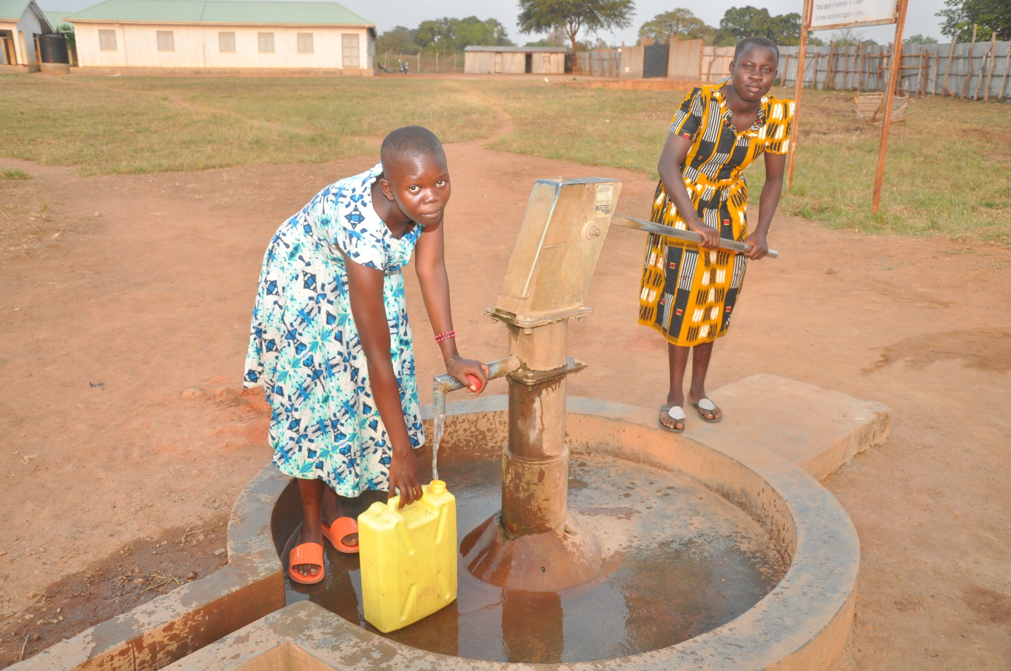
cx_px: 506
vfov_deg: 41.6
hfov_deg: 59.6
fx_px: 883
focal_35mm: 32
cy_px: 336
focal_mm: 21
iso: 800
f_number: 4
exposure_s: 1/80
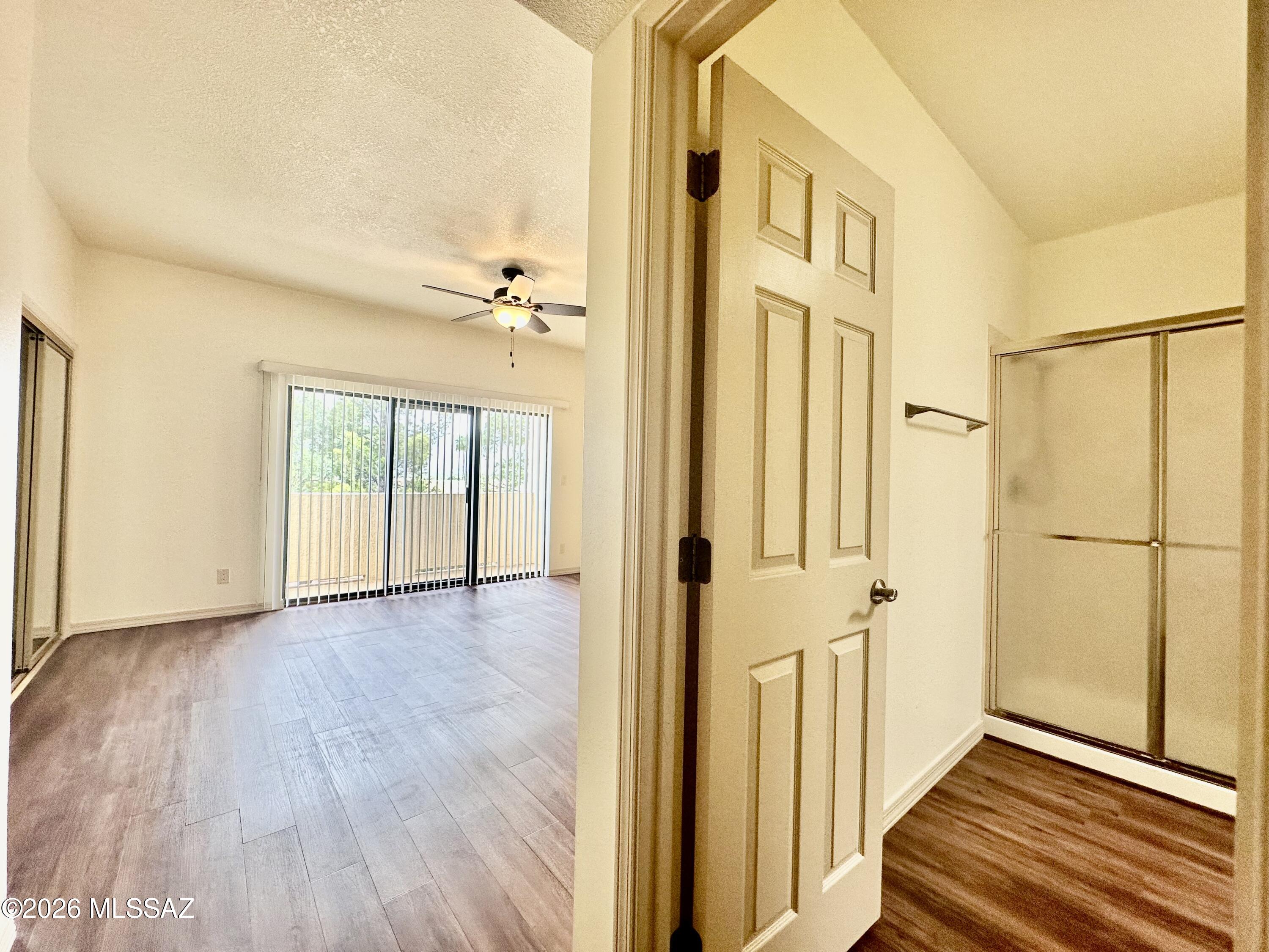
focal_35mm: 14
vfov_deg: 85.7
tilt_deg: +0.7
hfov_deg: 102.1
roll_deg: -1.8
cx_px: 634
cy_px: 476
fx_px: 513
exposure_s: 1/120
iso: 100
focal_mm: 2.22
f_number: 2.2
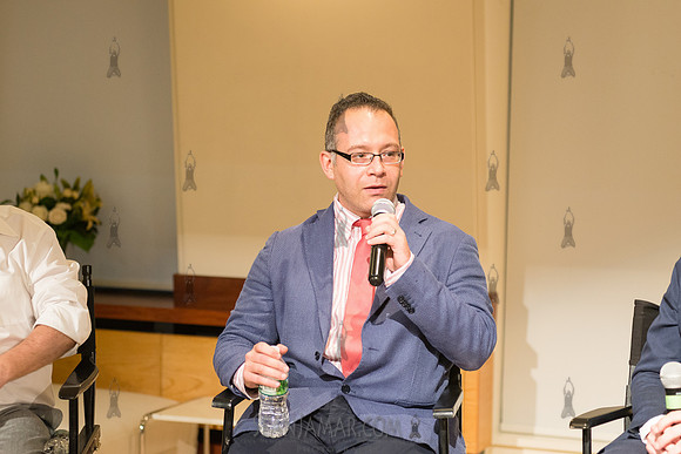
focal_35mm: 80
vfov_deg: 17.1
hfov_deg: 25.4
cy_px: 227
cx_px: 340
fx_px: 1514
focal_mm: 80
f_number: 4
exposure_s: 1/100
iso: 2500
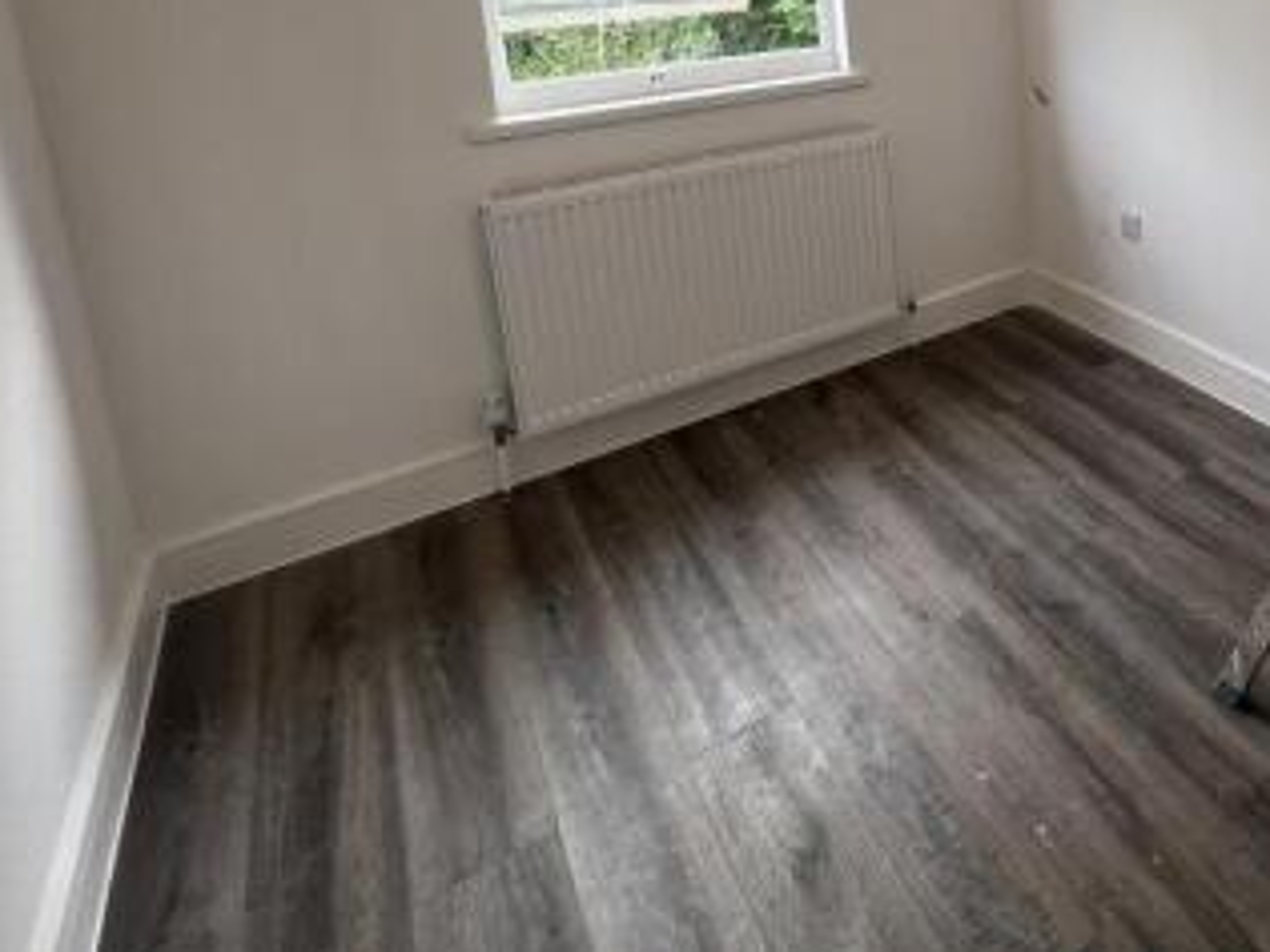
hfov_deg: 60.9
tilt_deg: -10.0
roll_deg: +1.6
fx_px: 881
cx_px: 1135
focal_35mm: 24
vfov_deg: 50.1
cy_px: 86
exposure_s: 1/99
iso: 40
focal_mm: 1.57
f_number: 1.8
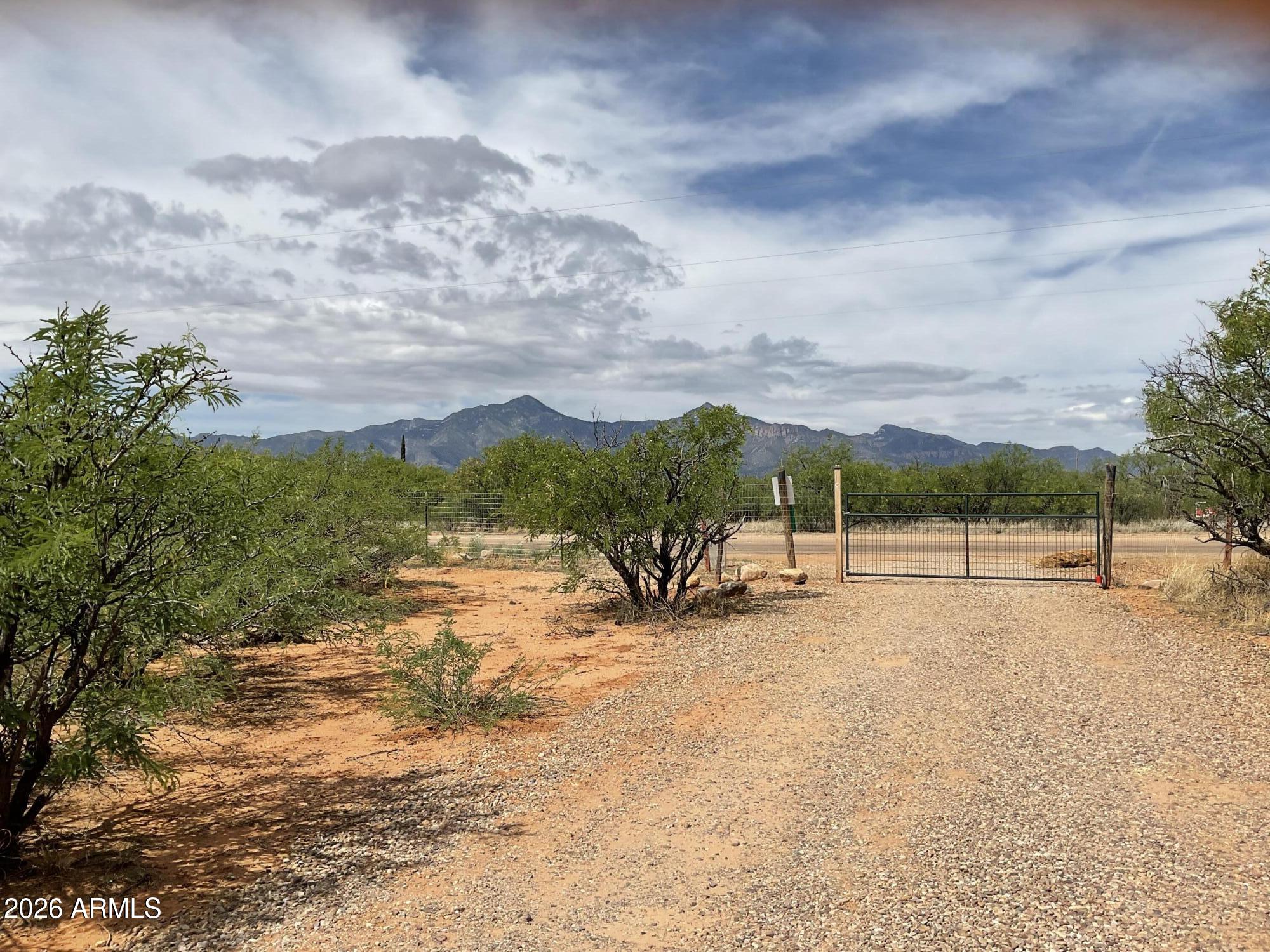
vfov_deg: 48.2
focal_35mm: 29
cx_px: 635
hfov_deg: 61.7
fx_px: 1064
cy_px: 476
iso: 16
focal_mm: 3
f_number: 1.8
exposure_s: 1/4065
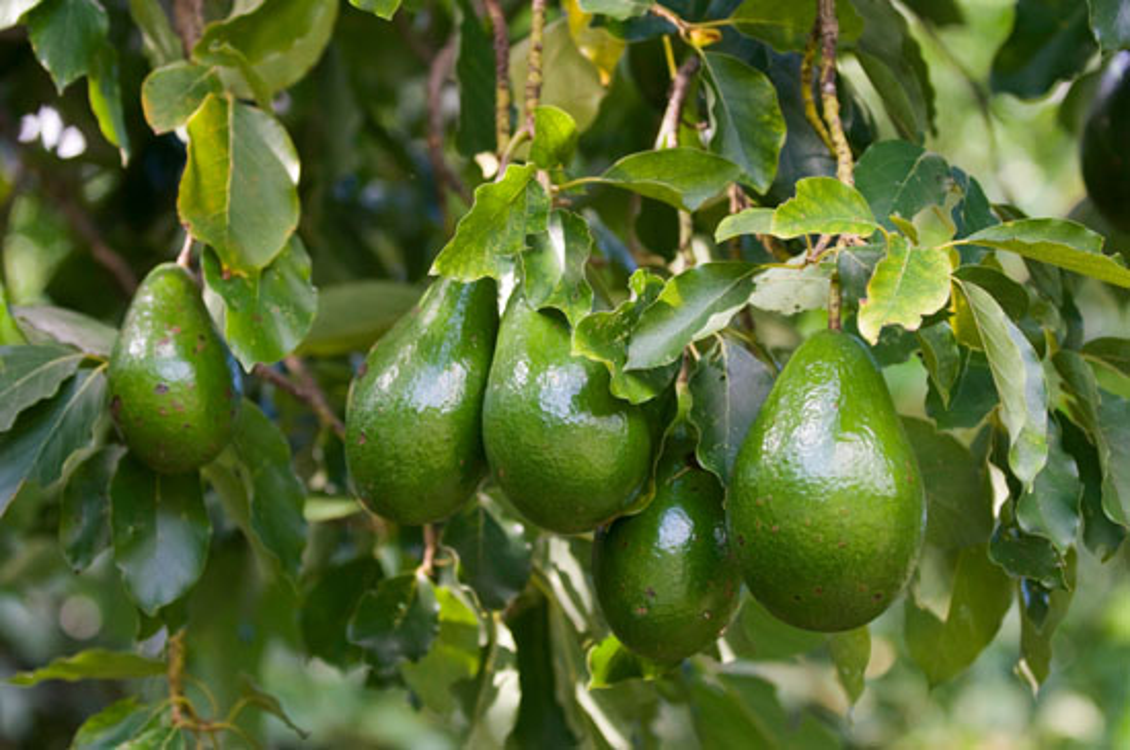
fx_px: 3855
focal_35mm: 123
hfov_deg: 16.7
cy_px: 375
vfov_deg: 11.1
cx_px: 565
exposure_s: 1/320
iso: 200
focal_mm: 82
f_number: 2.8
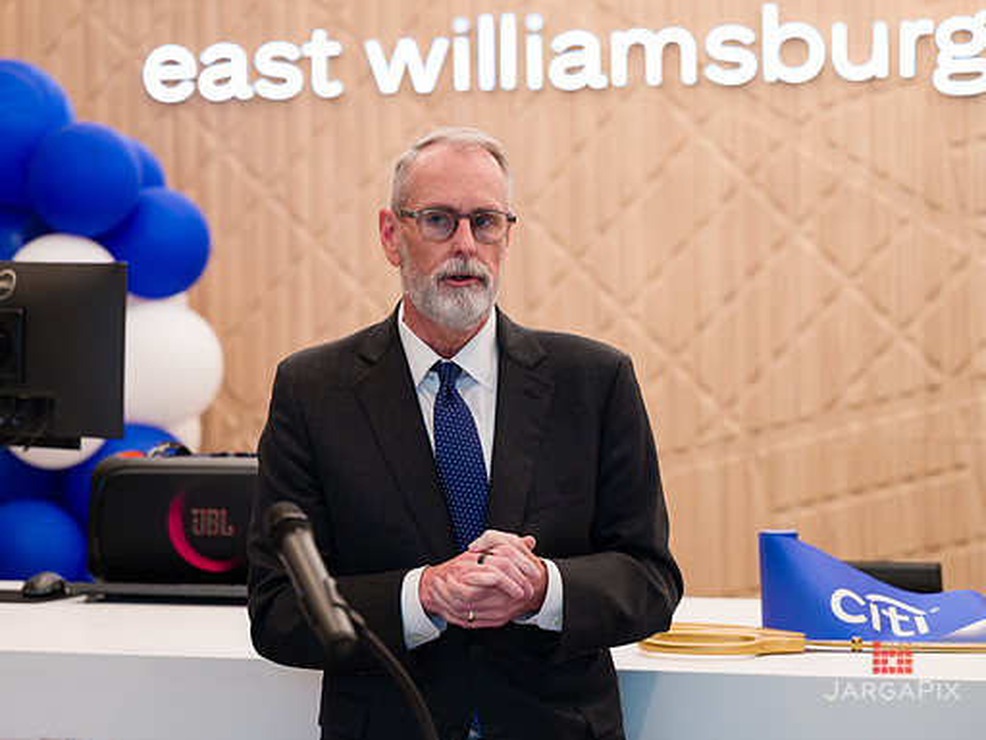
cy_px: 352
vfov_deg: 14.2
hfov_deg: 18.9
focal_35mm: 104
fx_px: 2962
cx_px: 452
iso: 400
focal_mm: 88
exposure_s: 1/200
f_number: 3.2
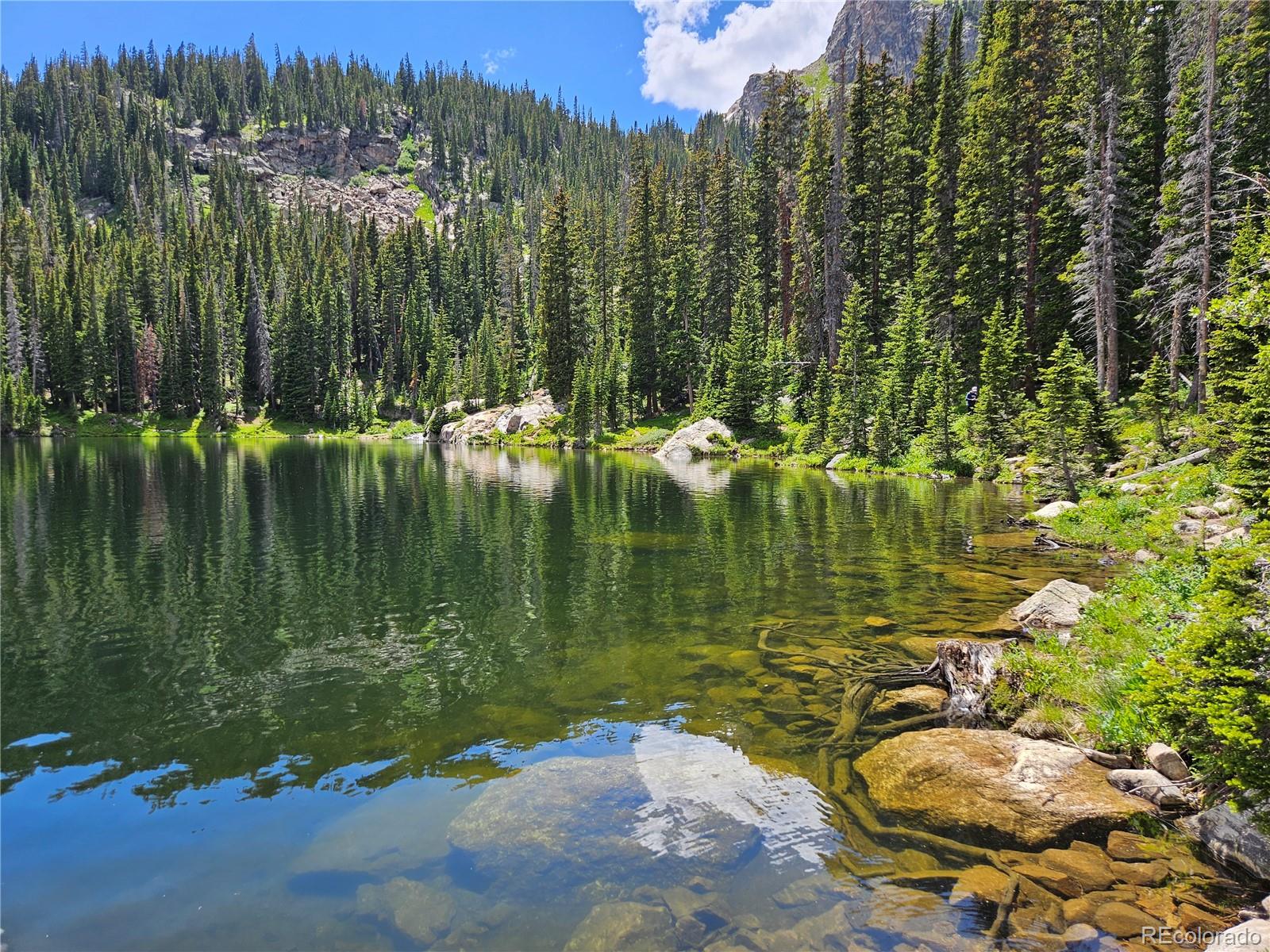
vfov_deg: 58.9
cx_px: 635
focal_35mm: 23
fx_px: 844
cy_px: 476
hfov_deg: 73.9
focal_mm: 5.4
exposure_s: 1/758
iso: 25
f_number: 1.8
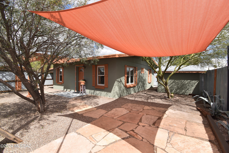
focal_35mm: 15
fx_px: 95
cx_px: 114
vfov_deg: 77.3
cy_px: 76
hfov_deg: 100.4
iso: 100
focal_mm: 10
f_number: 8
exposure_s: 1/200
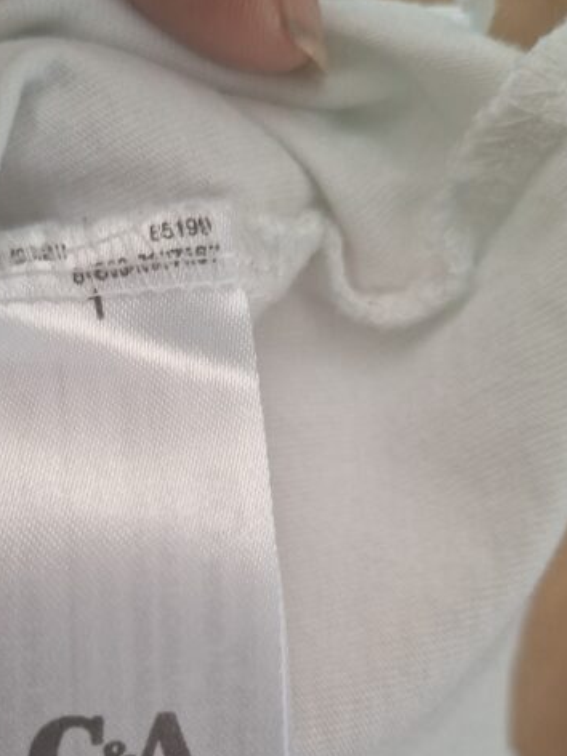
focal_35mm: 39
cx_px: 155
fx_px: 852
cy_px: 532
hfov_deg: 36.1
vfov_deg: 46.7
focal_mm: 5.54
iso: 320
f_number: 1.8
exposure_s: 1/50
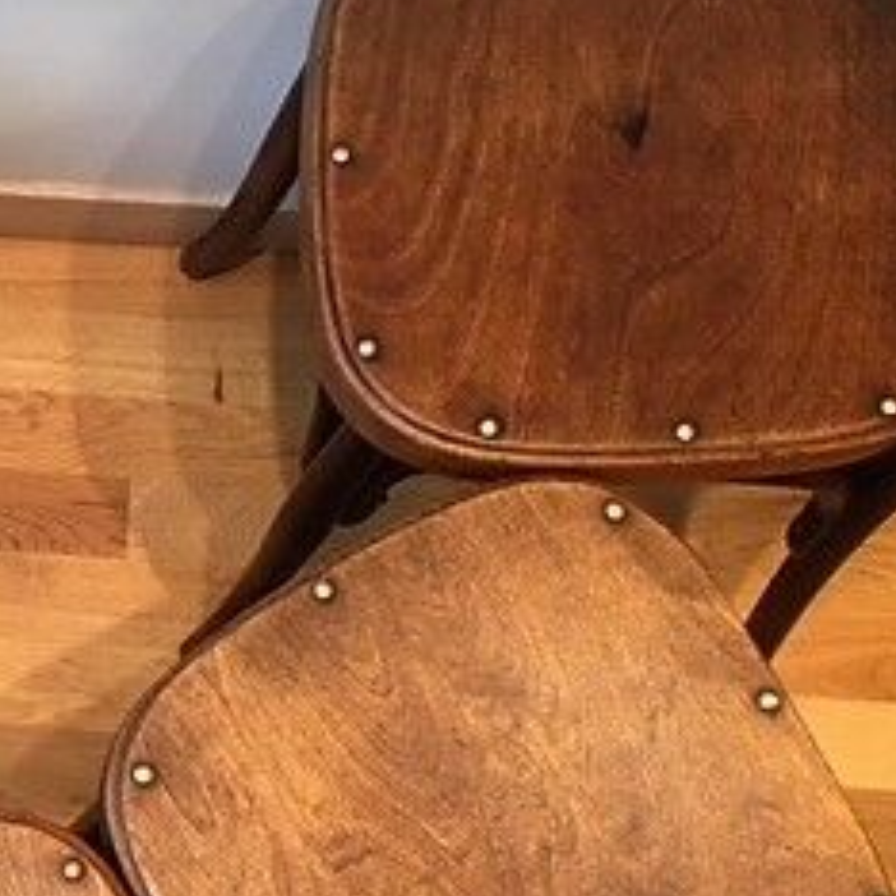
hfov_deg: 23.0
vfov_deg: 24.3
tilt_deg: -73.4
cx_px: -130
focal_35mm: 70
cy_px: 687
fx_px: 2050
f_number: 2.2
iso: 100
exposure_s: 1/33
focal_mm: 4.15
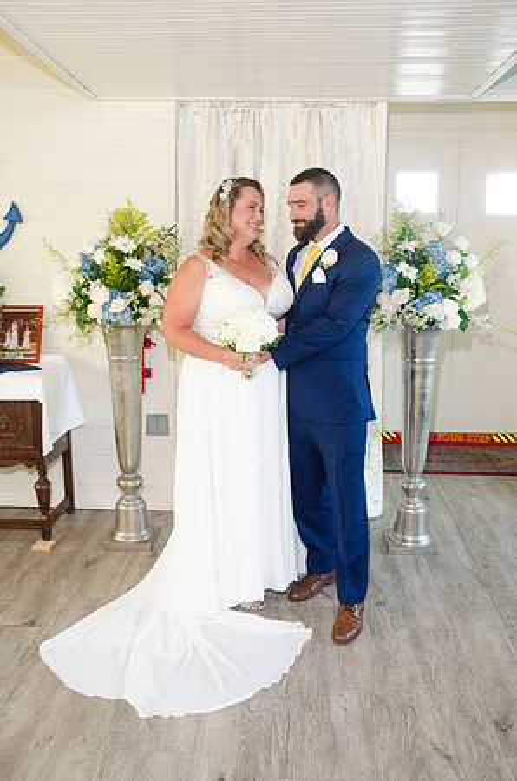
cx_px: 258
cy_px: 390
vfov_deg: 53.2
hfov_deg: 36.7
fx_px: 779
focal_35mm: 36
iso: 400
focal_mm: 24
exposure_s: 1/125
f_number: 5.6
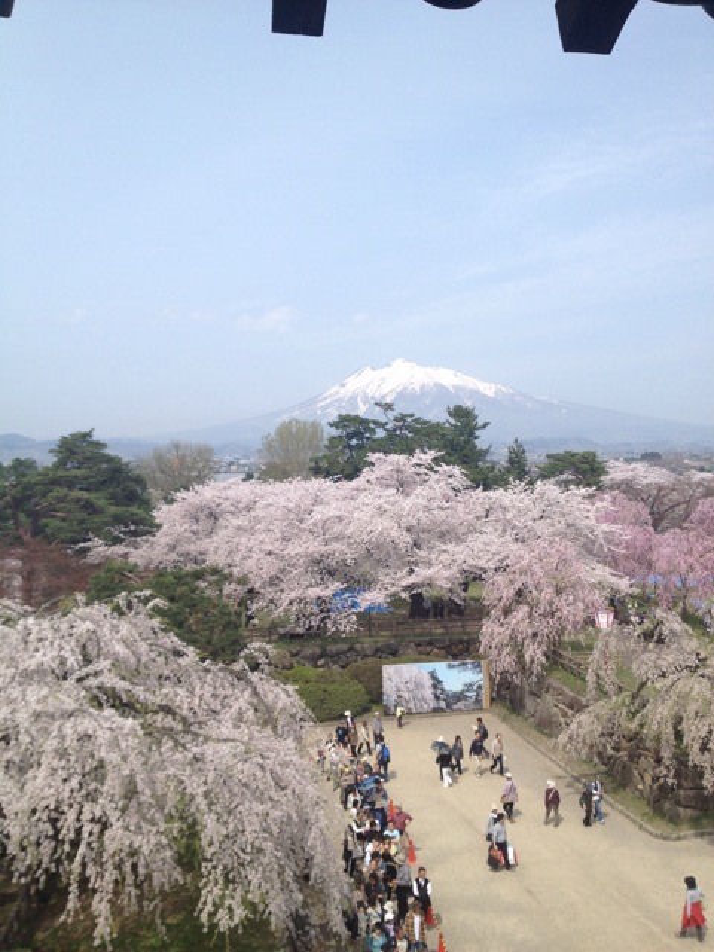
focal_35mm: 35
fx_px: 963
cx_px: 357
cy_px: 476
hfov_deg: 40.7
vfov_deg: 52.6
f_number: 2.4
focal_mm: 4.28
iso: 64
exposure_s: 1/1842
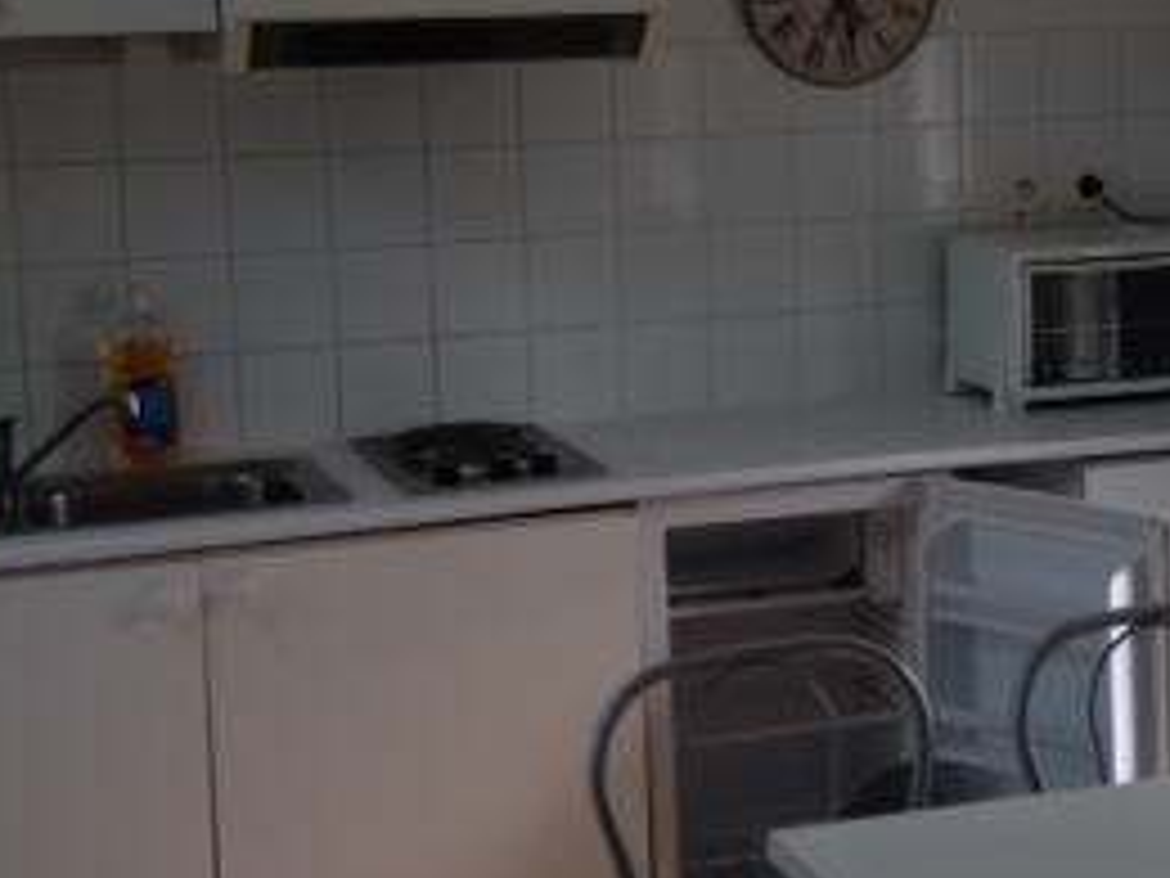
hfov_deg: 22.4
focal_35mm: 86
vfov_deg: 17.2
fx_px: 2907
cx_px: 958
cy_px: 356
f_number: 2.4
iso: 50
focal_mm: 4.28
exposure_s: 1/79
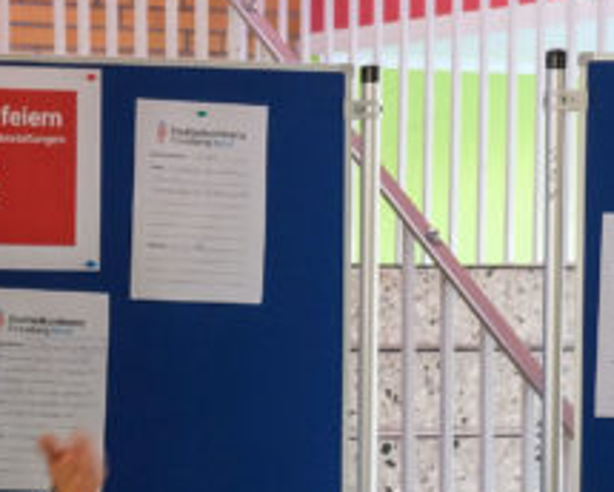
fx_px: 2562
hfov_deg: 13.7
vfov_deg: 10.8
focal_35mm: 141
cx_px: 237
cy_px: 532
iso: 1000
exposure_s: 1/60
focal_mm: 27.7
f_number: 3.2
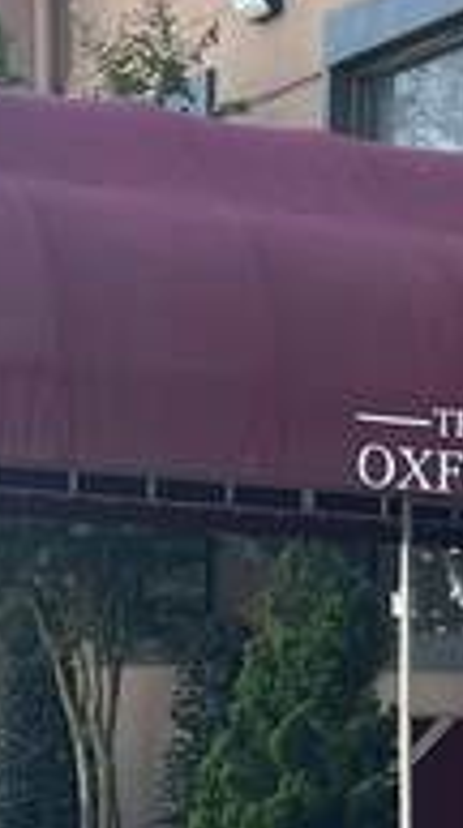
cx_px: 926
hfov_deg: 8.2
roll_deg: -1.0
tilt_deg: -3.5
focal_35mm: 141
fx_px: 3090
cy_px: 1038
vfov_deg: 14.7
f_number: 1.5
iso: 50
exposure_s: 1/502
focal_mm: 5.7
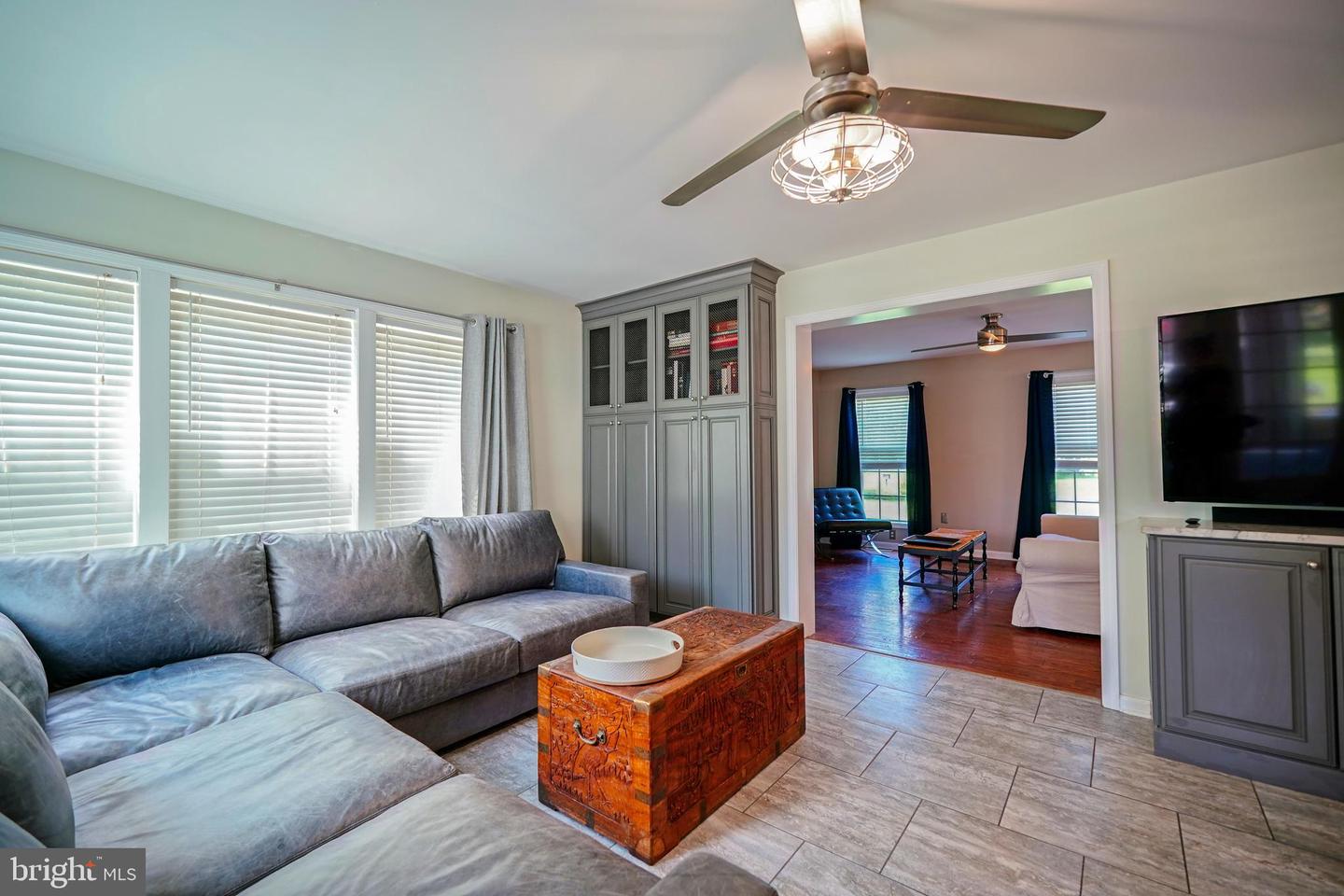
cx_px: 672
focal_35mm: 15
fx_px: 560
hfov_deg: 100.4
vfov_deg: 77.3
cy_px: 448
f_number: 2.8
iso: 200
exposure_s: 1/30
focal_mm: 10
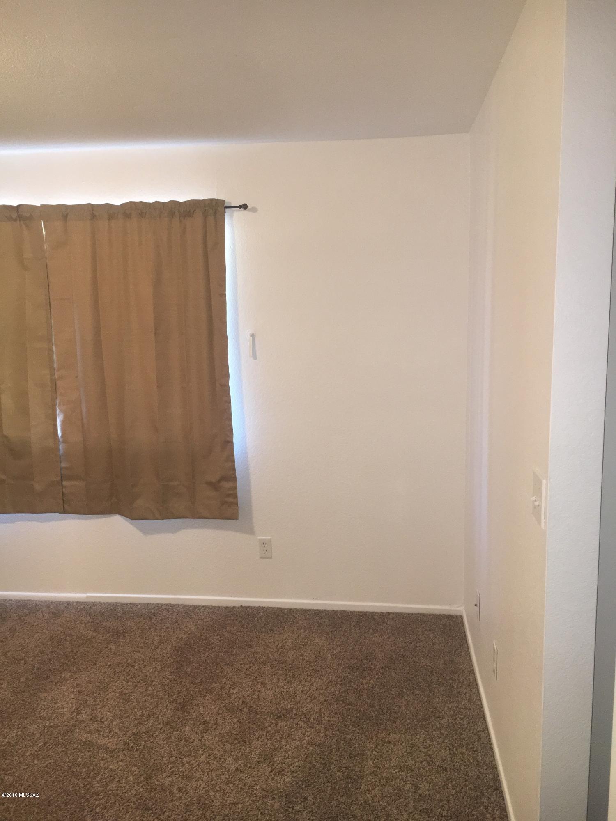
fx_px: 688
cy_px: 410
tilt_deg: -8.4
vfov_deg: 61.7
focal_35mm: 29
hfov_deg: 48.2
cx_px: 308
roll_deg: +0.5
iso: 100
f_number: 2.2
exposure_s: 1/20
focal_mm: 4.15
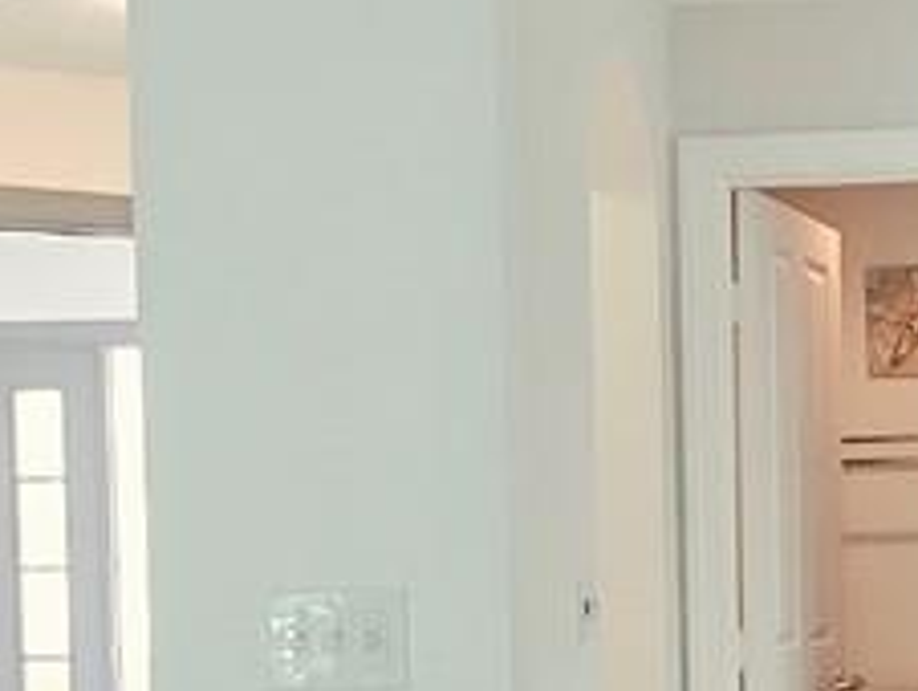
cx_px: 711
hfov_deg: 21.1
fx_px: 2442
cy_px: 744
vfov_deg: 15.7
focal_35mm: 92
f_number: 2.2
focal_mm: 2.2
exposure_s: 1/60
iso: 160
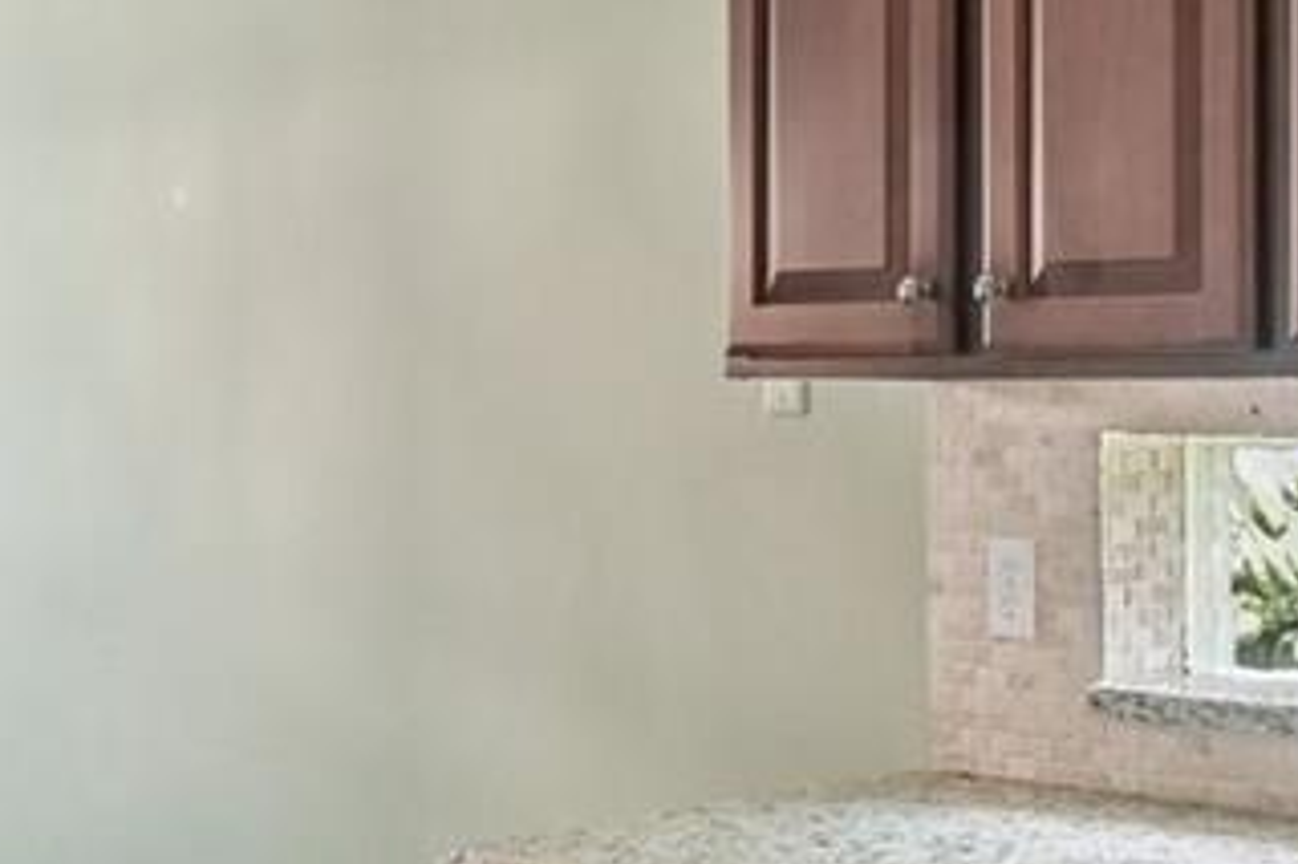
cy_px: 337
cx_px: 1359
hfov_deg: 26.9
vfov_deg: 19.4
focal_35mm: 70
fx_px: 2522
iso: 400
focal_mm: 14
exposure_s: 1/20
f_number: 8
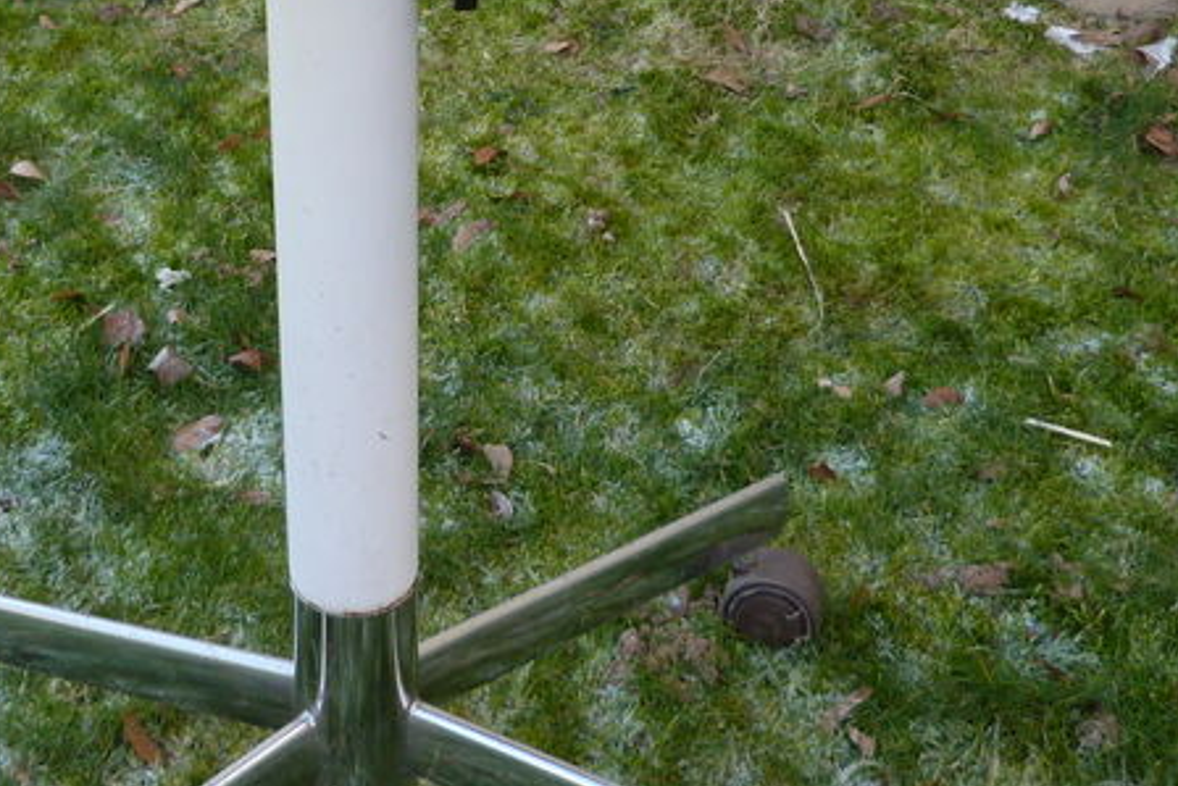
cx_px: 397
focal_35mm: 58
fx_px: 1898
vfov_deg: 23.0
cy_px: 131
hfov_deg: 34.2
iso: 80
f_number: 2.8
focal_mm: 4.5
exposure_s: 1/80
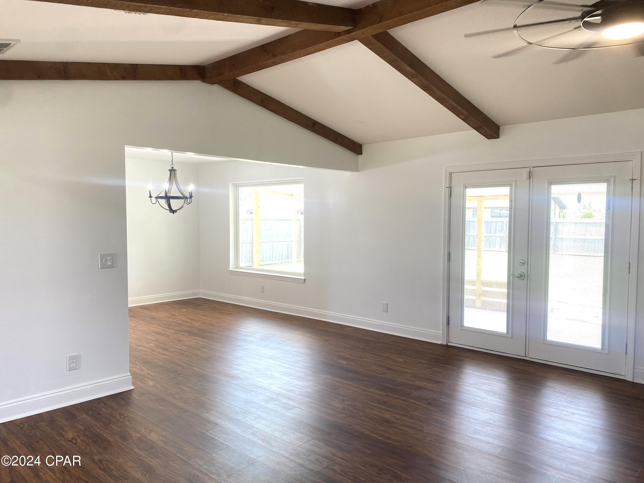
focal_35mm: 26
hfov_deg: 67.3
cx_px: 322
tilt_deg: -3.1
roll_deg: -0.2
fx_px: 484
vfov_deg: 53.1
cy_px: 242
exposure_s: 1/120
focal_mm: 4.25
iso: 100
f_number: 1.8
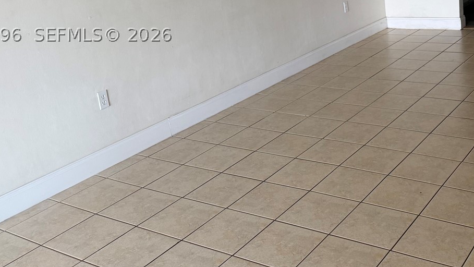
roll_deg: +5.6
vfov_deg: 25.3
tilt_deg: -11.7
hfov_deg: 43.7
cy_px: 34
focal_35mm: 46
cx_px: 331
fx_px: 578
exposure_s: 1/116
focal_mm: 6.76
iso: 200
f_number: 1.78
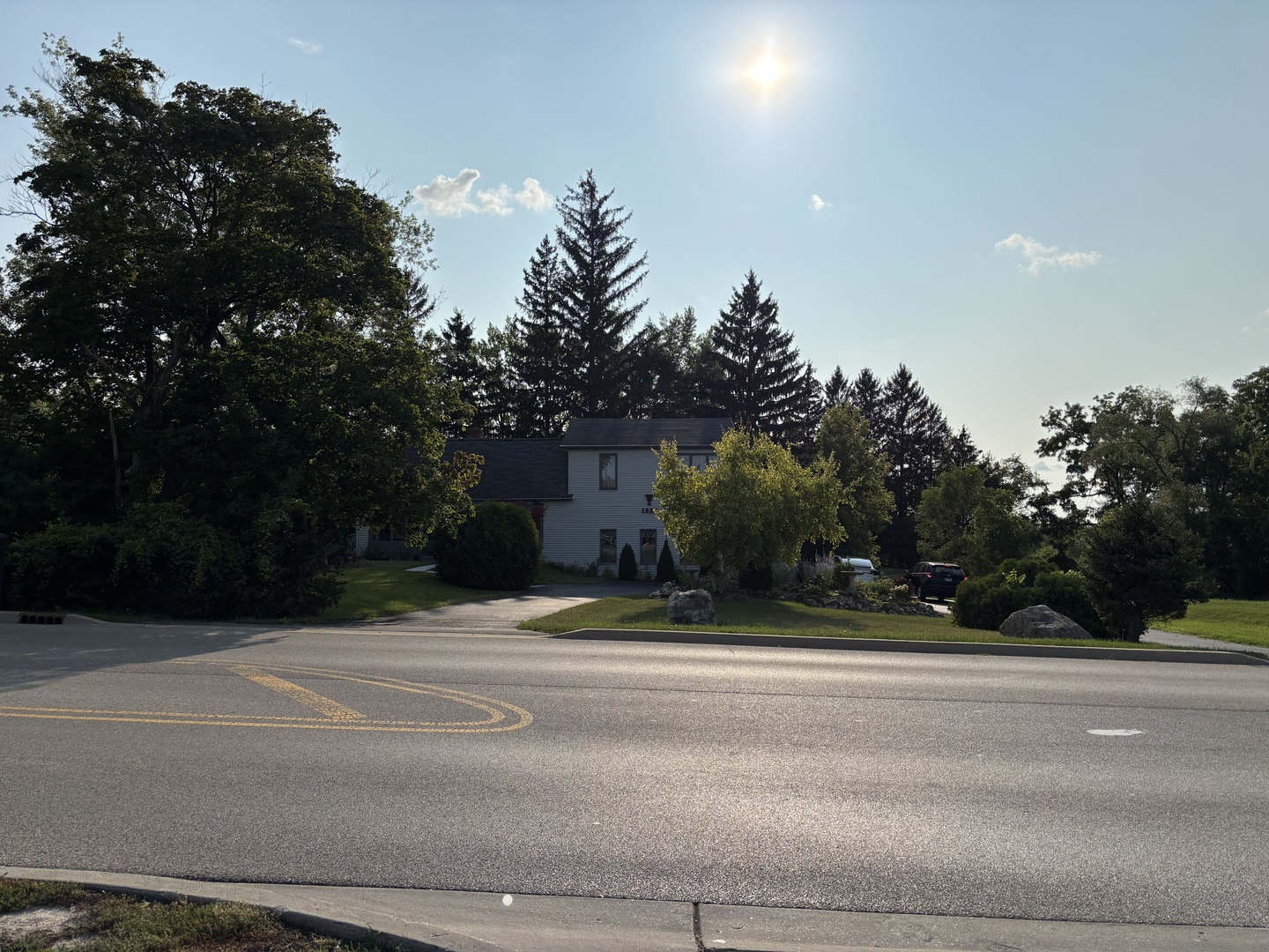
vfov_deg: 53.1
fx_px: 953
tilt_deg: +1.3
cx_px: 634
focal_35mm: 26
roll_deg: +0.0
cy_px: 476
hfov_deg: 67.3
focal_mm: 5.96
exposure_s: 1/9901
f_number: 1.6
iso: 50
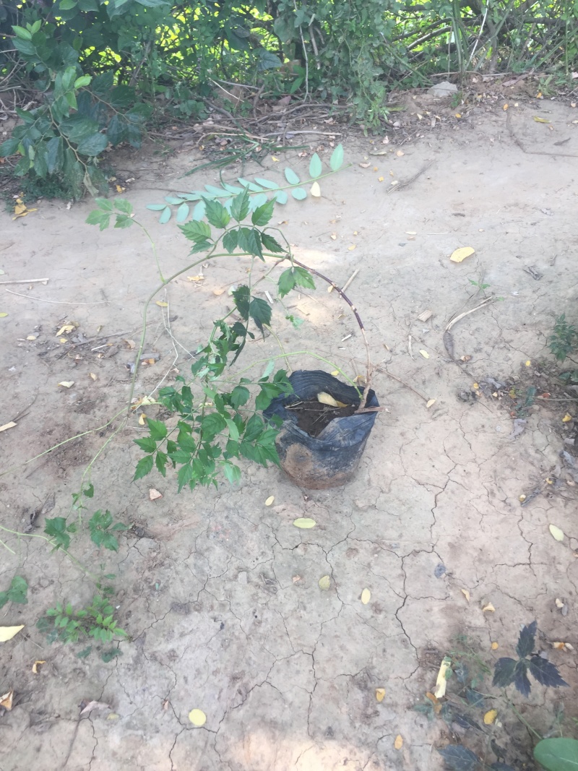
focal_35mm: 29
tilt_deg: -46.0
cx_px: 289
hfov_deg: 48.2
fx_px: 646
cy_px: 386
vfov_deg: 61.7
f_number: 2.2
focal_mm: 4.15
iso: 32
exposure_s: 1/121
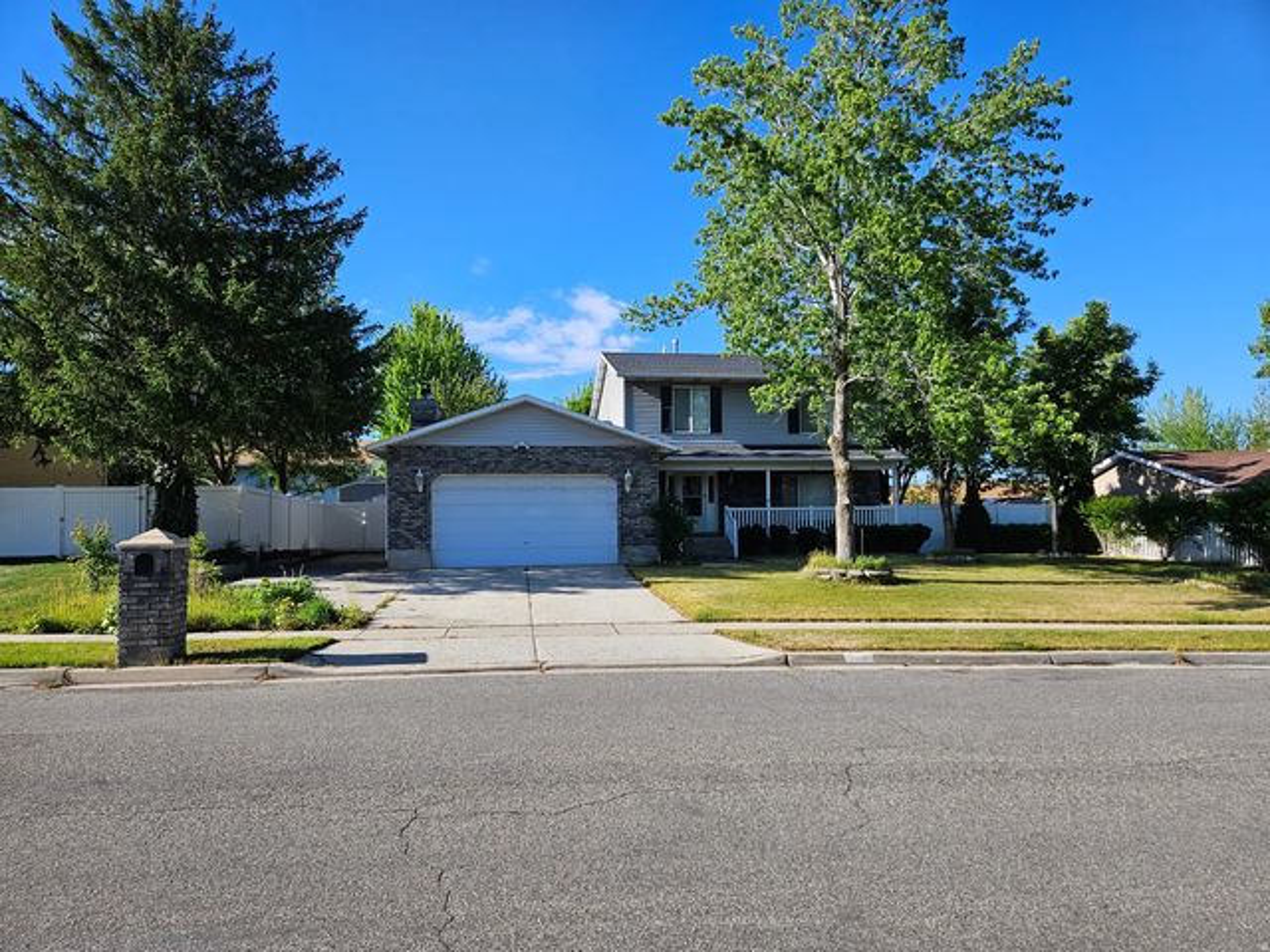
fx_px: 844
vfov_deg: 58.9
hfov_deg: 73.9
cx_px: 635
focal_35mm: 23
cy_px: 476
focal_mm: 5.4
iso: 25
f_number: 1.8
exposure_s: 1/1272
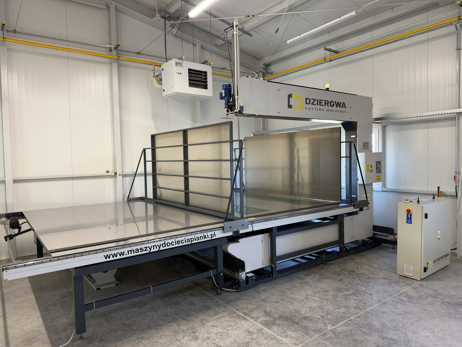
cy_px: 174
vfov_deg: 56.8
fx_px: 320
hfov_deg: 71.6
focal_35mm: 24
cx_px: 231
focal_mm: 6.76
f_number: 1.78
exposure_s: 1/100
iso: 160
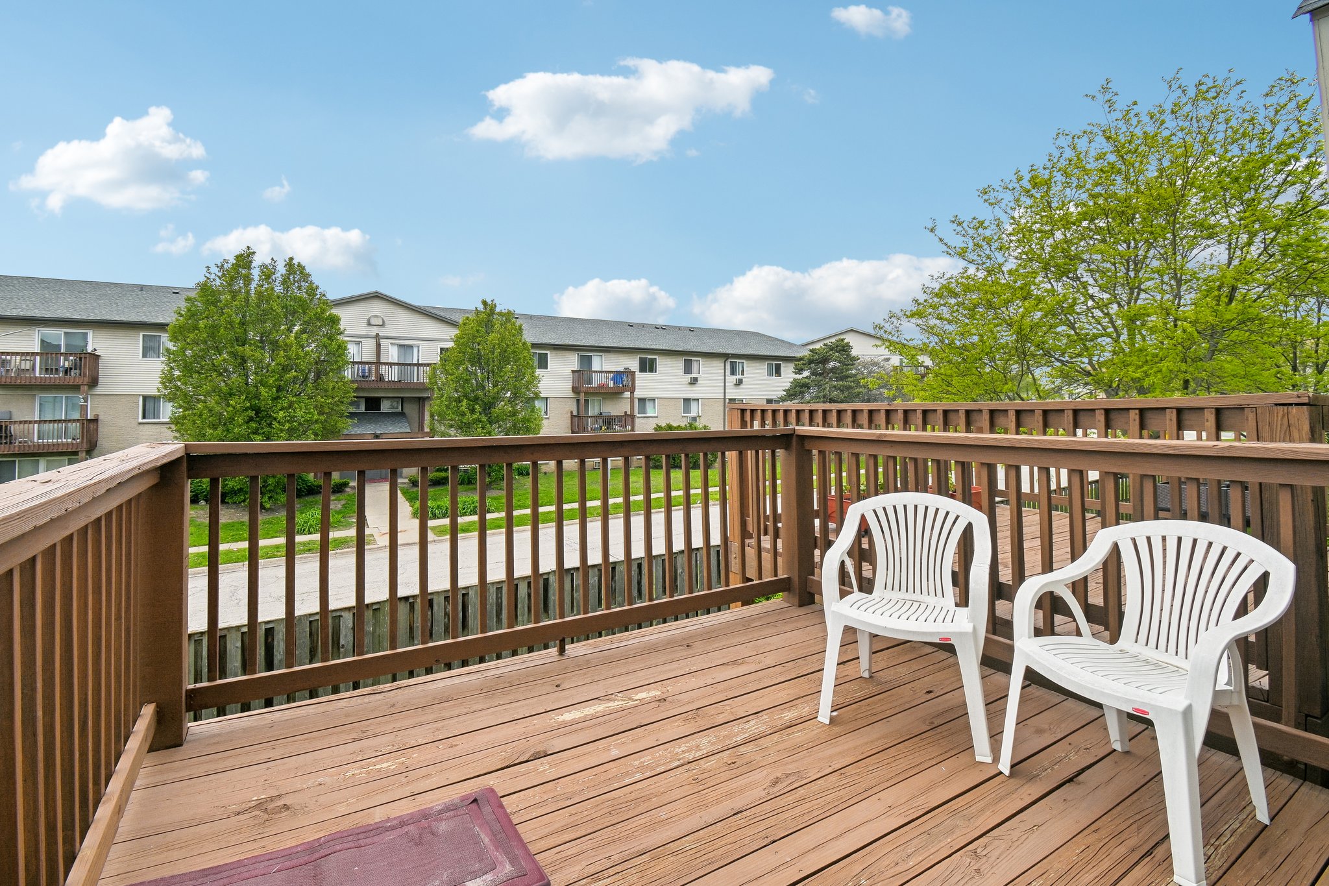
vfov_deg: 77.3
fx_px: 554
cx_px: 664
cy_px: 443
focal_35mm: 15
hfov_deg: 100.4
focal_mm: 10
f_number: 8
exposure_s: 1/160
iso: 100
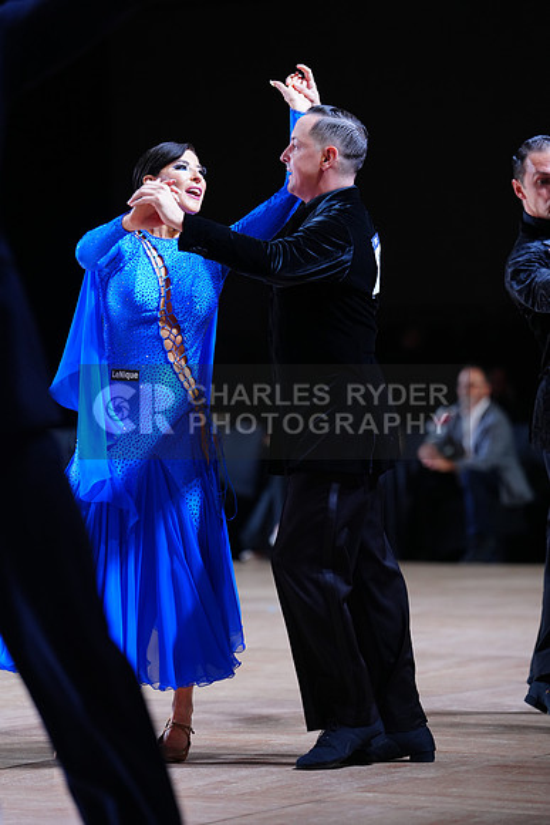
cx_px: 275
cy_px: 412
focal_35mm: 144
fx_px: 3298
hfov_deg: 9.5
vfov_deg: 14.2
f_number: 2.8
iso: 1000
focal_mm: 144
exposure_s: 1/500
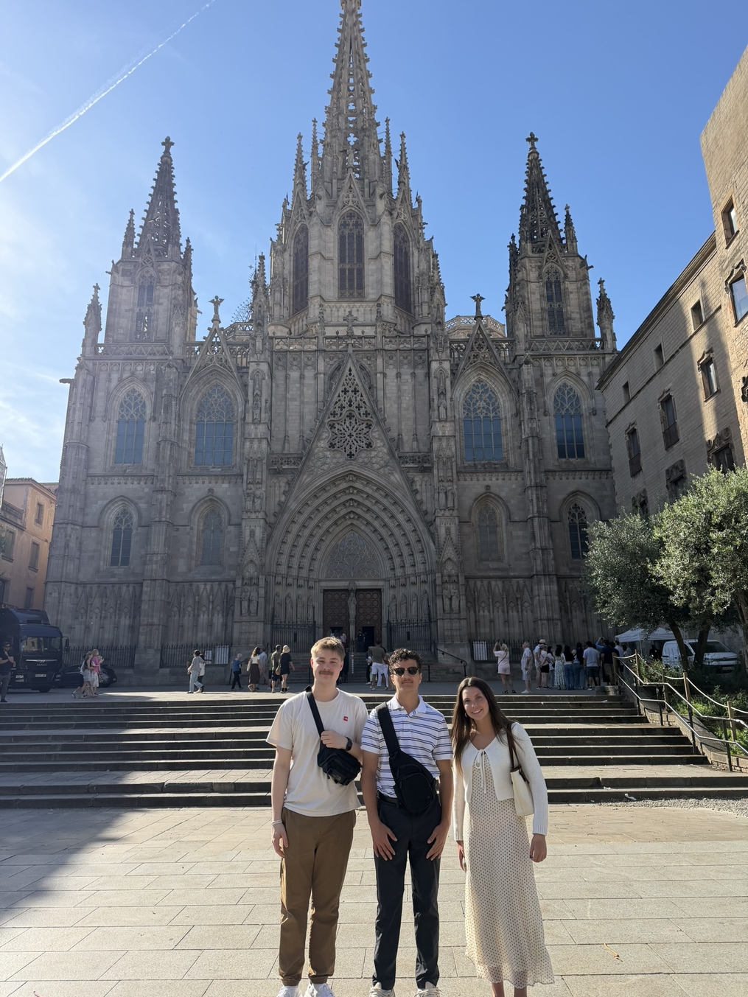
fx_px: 691
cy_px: 498
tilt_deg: +15.3
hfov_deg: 56.8
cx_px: 374
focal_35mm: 24
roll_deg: +0.6
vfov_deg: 71.6
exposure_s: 1/3145
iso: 100
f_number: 1.78
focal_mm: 6.76
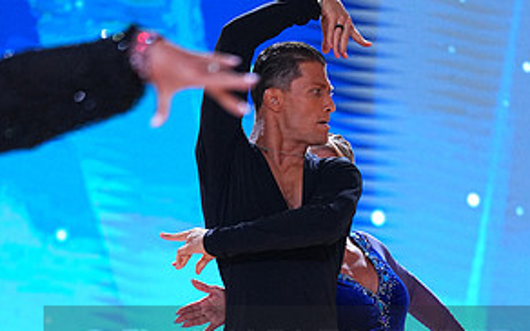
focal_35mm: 405
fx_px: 5845
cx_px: 295
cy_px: 367
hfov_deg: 5.2
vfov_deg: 3.2
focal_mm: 200
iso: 2500
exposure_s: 1/500
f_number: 4
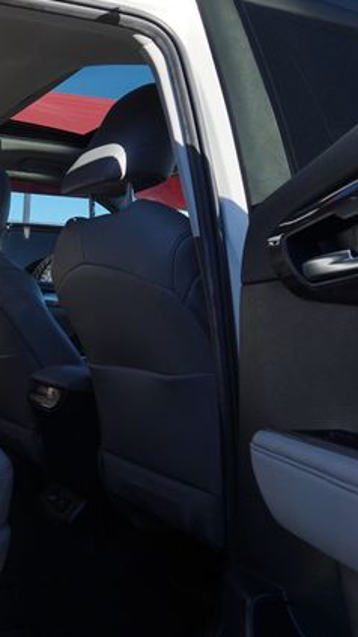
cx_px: -98
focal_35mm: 38
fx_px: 641
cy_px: 318
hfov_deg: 26.7
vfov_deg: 52.8
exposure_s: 1/100
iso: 100
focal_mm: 16
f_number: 7.1
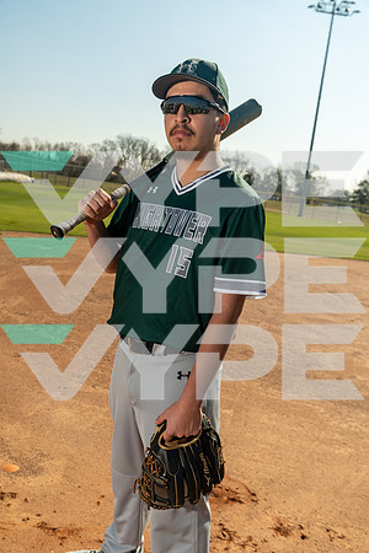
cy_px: 276
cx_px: 184
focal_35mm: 38
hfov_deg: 35.1
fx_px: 584
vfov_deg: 50.7
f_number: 7.1
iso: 500
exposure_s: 1/200
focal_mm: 38
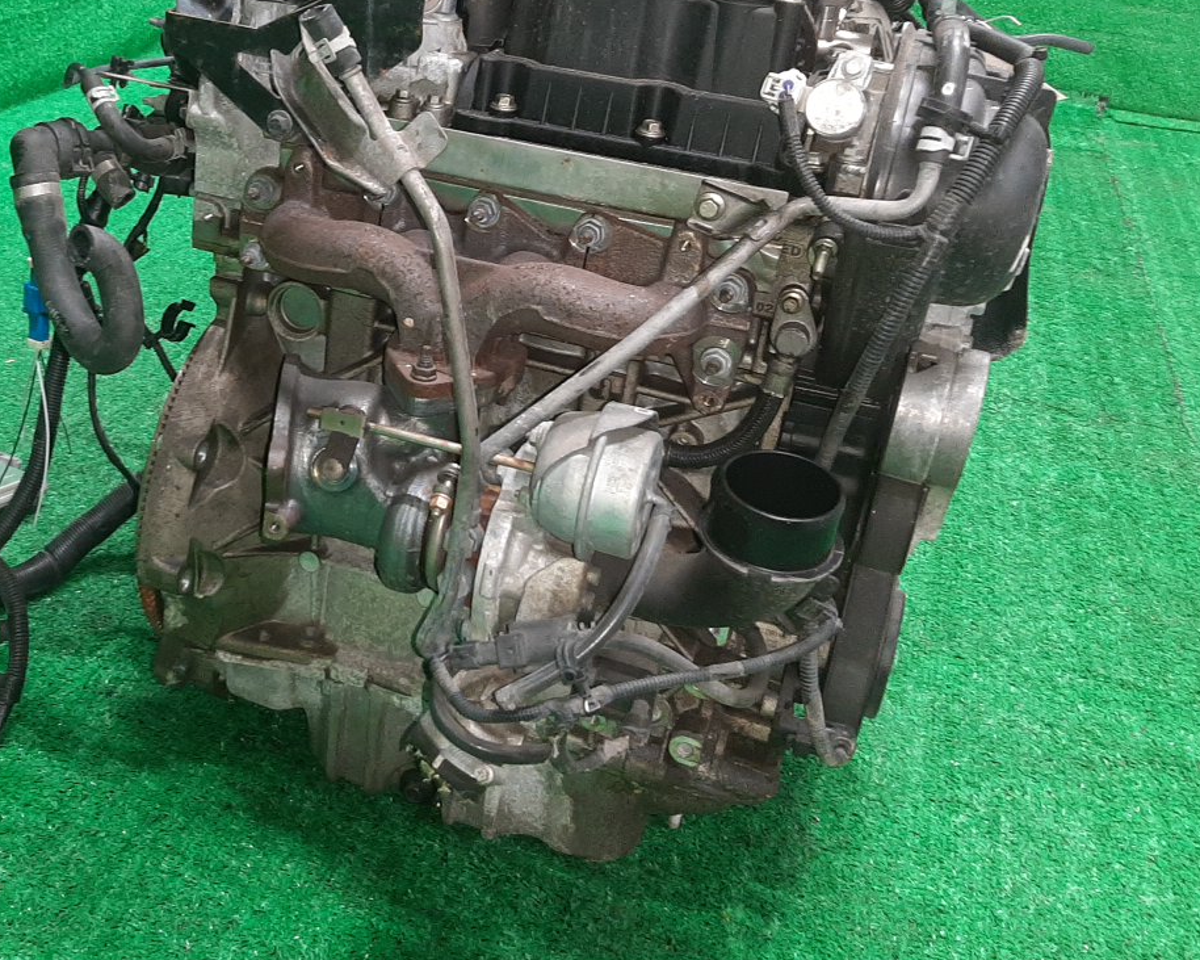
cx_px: 311
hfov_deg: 44.4
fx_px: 1420
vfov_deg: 37.1
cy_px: 357
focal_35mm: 40
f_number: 1.7
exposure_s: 1/50
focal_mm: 3.93
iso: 239
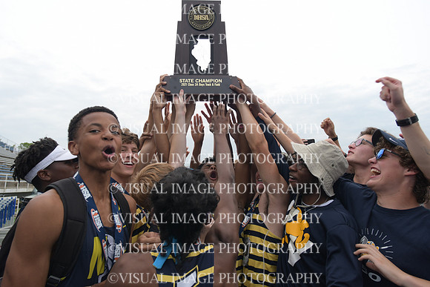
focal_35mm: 21
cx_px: 215
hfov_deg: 81.2
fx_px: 251
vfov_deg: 59.5
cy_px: 144
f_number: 5
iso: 320
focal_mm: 14
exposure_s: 1/400
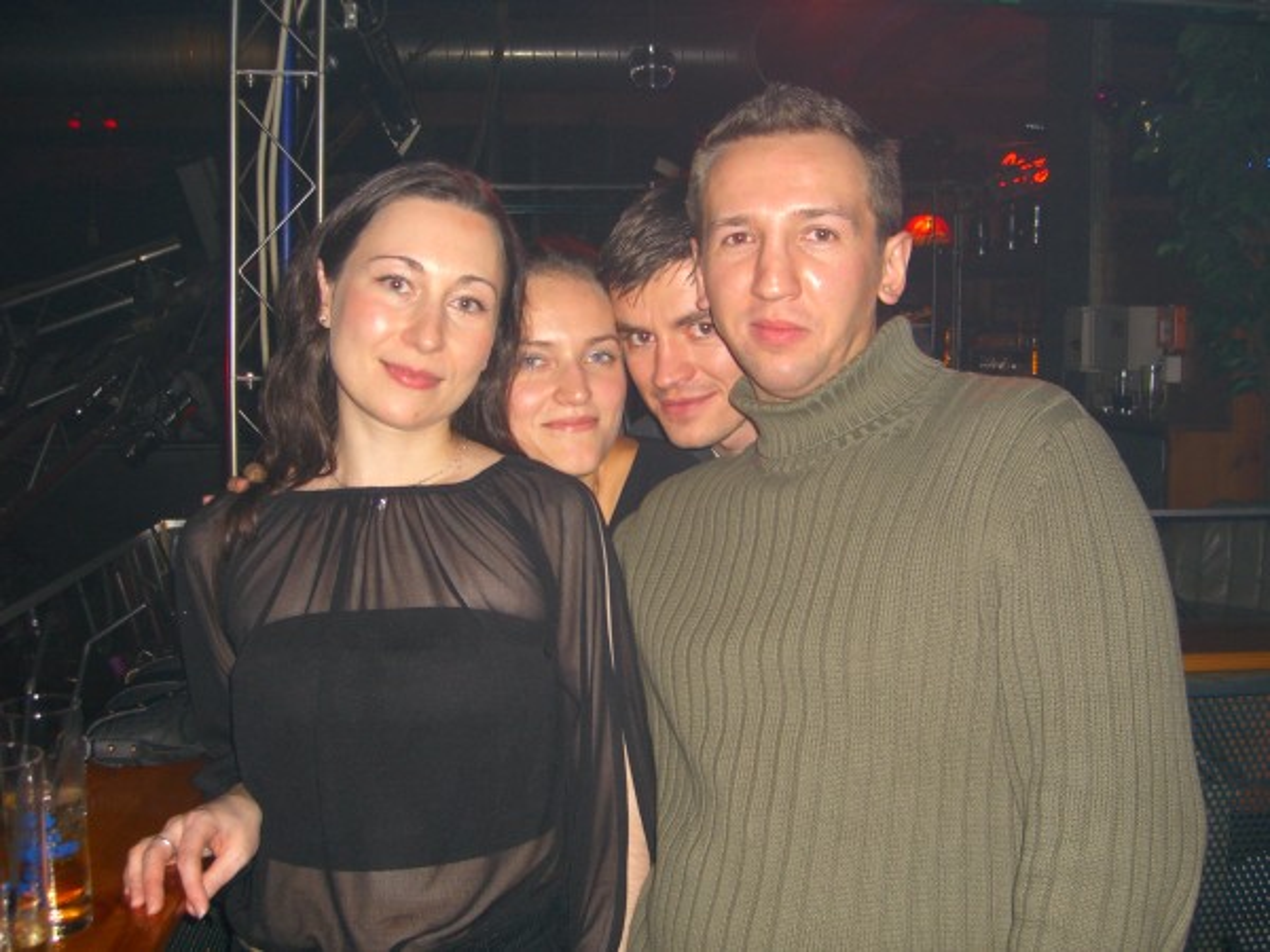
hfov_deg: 49.0
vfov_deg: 37.7
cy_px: 476
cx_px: 635
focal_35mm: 38
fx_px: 1394
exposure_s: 1/60
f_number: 2.8
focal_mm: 7.9
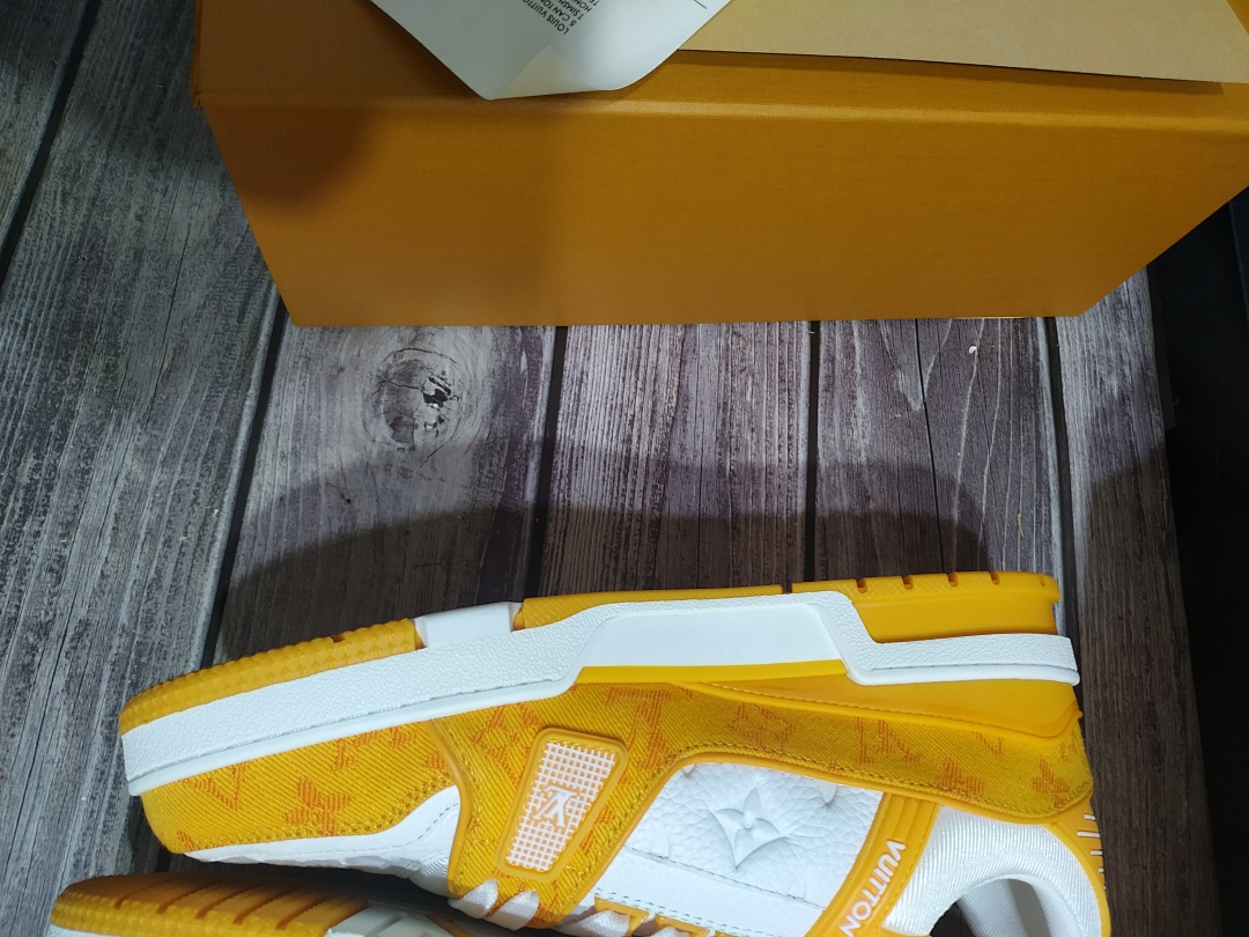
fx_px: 866
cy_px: 468
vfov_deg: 56.8
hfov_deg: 71.6
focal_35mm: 24
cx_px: 624
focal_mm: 3.94
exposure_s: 1/20
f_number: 1.9
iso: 250
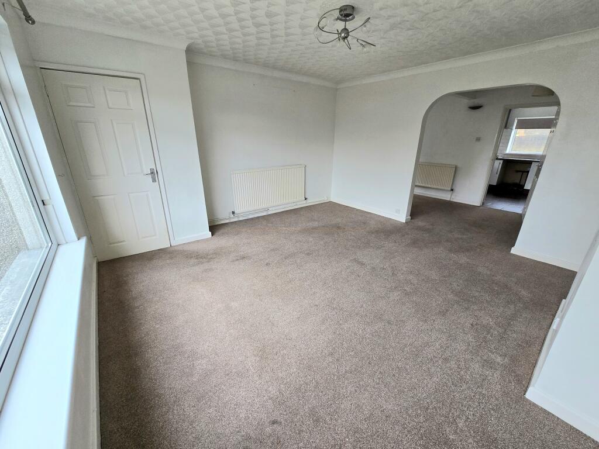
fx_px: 225
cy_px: 224
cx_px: 300
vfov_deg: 89.9
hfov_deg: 106.2
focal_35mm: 13
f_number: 2.2
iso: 125
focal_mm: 2.2
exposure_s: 1/370
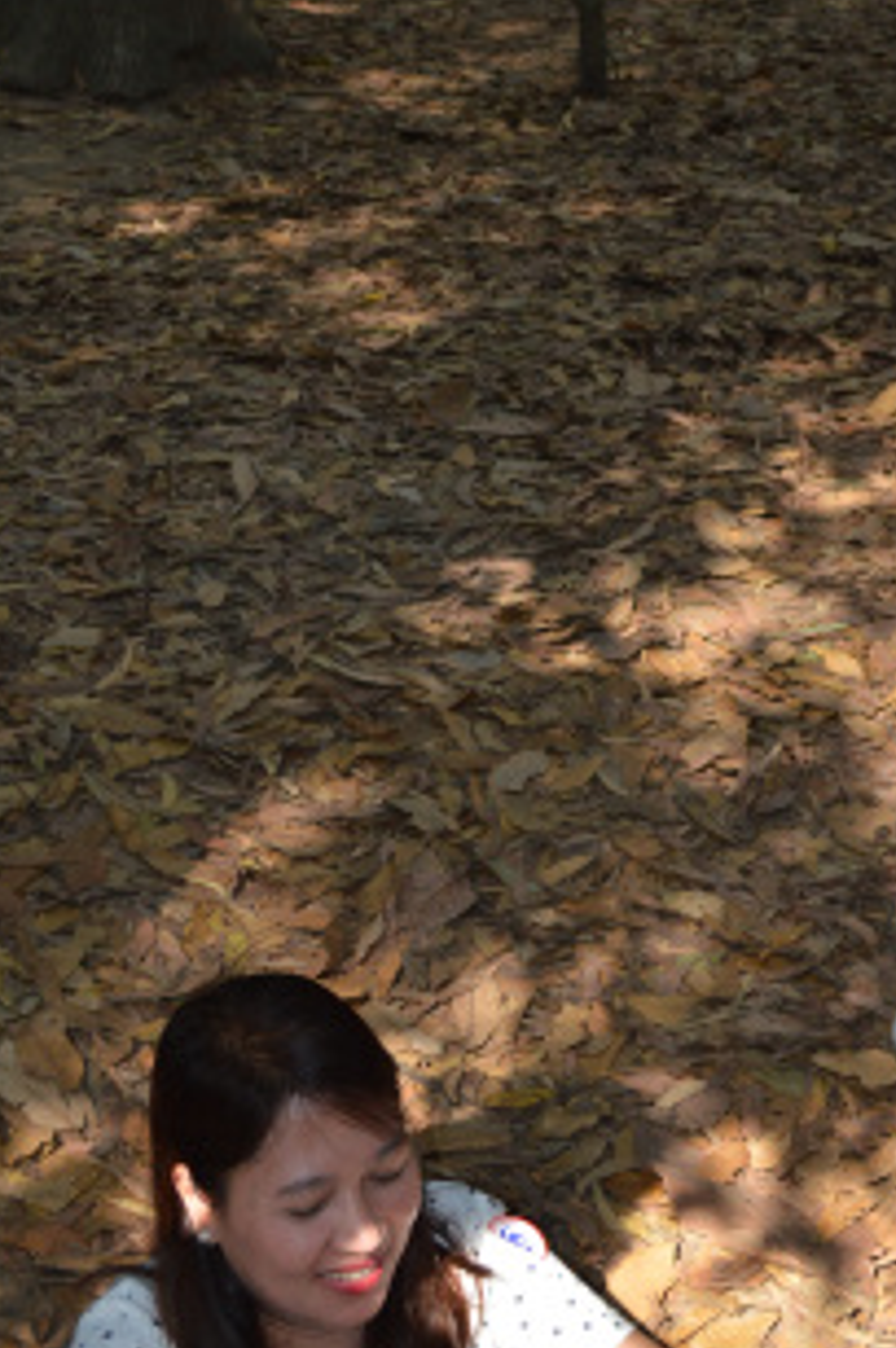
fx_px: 2544
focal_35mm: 68
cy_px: 593
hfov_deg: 19.8
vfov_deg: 29.7
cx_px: 685
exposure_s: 1/125
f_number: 4
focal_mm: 22
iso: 100
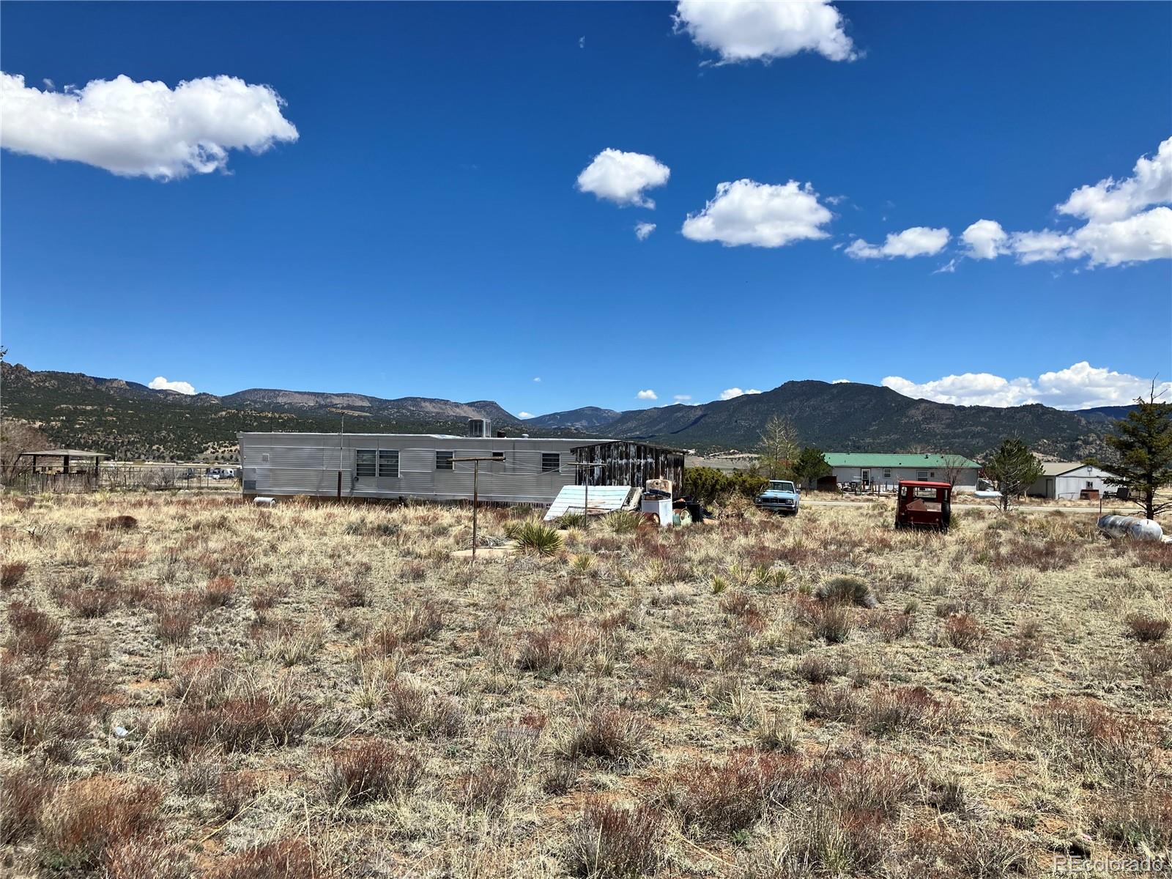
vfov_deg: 49.7
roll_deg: -1.0
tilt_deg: +1.2
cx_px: 586
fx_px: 948
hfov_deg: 63.4
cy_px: 440
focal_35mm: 28
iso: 32
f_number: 1.8
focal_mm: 3.99
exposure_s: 1/2703
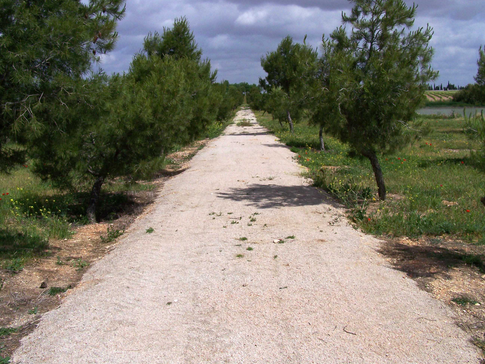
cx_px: 233
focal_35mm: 45
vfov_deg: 32.2
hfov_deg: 42.1
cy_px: 166
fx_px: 631
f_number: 5.6
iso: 64
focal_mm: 6.3
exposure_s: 1/1000
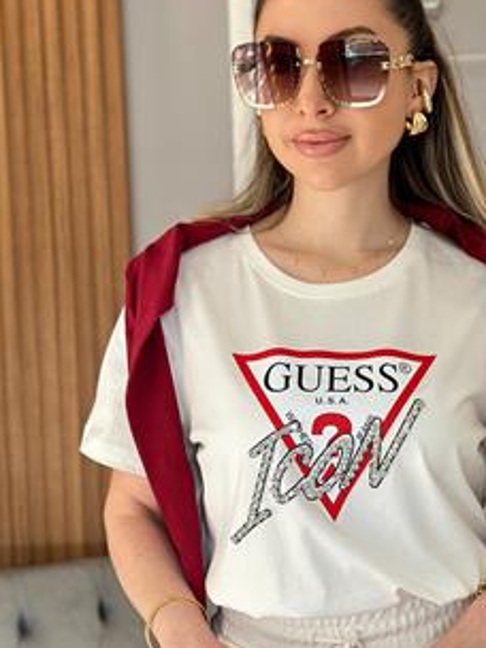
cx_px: 341
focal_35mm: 82
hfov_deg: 17.9
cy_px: 428
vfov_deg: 23.7
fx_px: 1535
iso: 125
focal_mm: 6.86
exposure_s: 1/118
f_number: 1.78
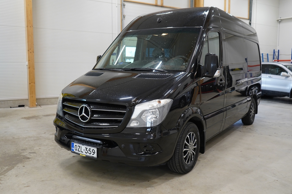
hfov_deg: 57.1
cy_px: 94
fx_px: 268
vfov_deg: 40.0
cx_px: 162
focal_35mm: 33
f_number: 3.5
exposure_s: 1/40
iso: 640
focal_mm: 29
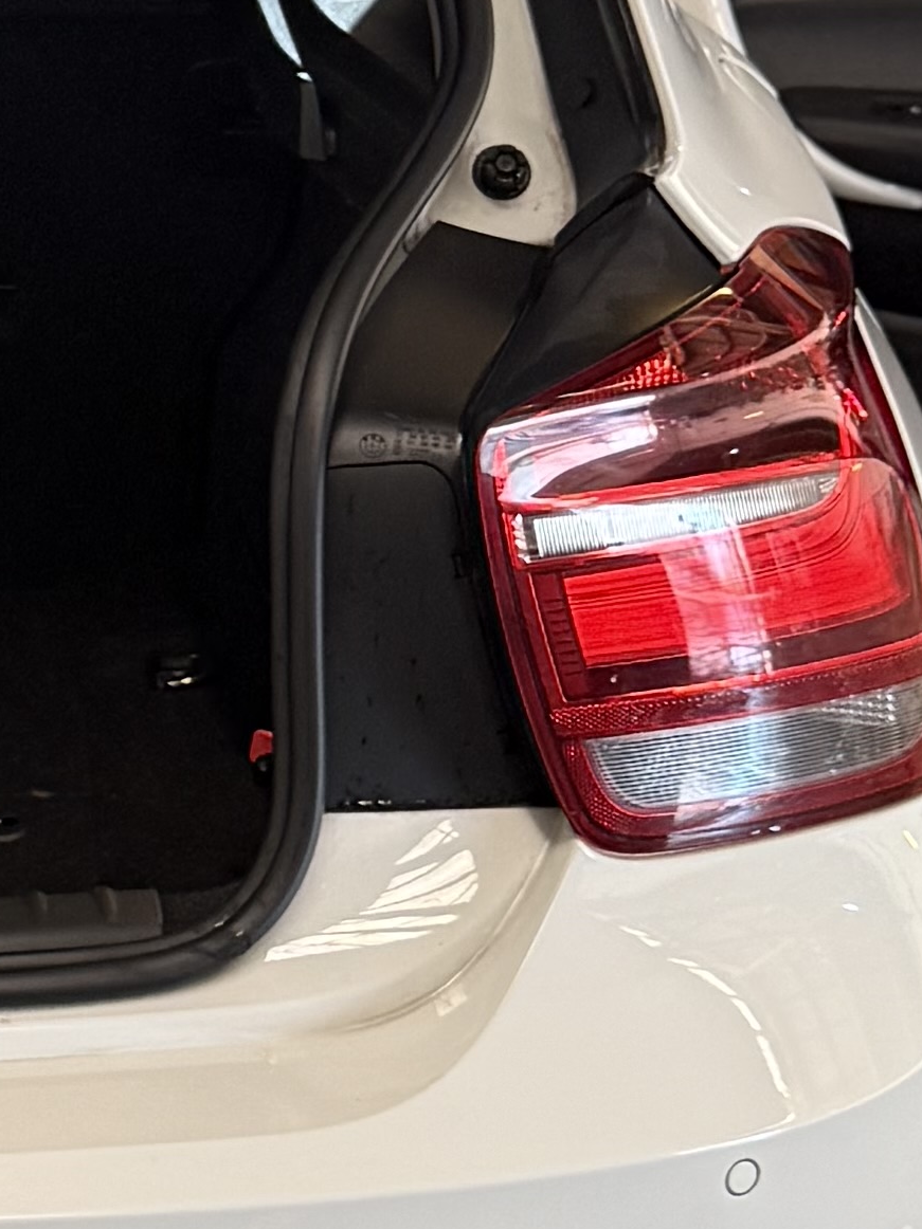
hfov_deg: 11.9
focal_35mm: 118
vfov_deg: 16.5
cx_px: -490
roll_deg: +2.1
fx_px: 4192
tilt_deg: -14.4
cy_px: 203
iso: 200
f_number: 1.78
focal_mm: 6.76
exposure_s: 1/50
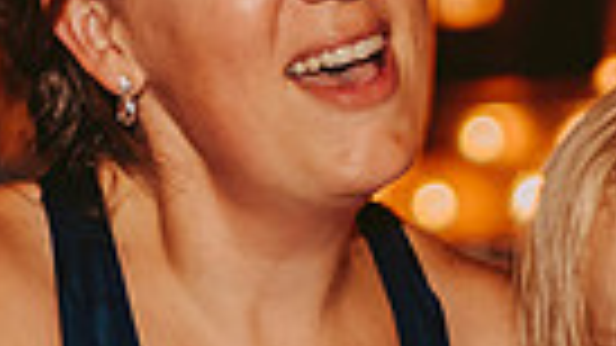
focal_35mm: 332
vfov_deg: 3.7
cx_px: 432
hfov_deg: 6.5
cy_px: 389
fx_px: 5422
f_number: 2.8
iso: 1250
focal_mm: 75
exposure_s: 1/125
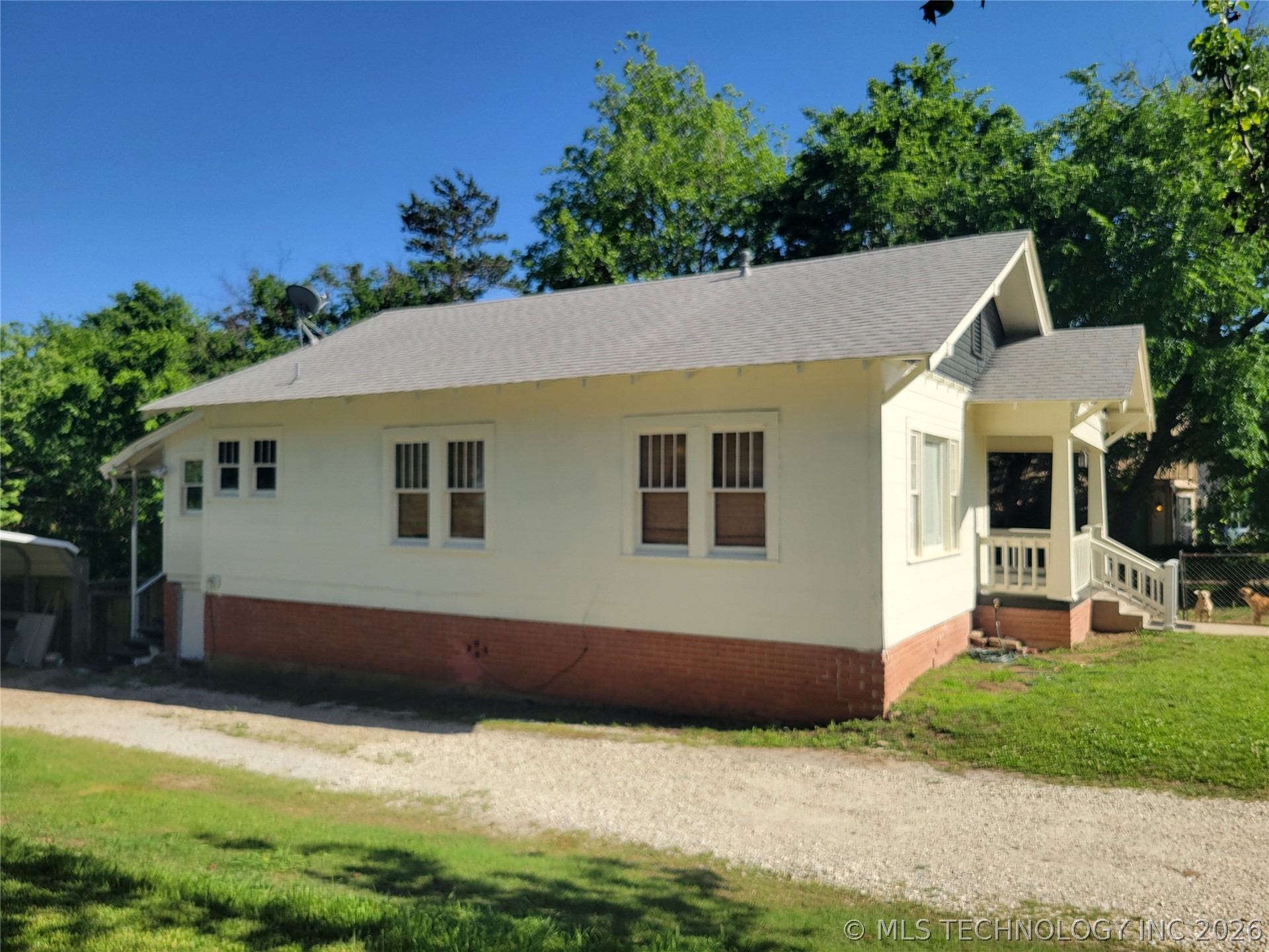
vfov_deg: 53.1
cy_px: 476
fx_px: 953
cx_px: 634
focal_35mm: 26
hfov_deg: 67.3
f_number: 1.8
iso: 40
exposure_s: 1/1829
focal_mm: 5.4
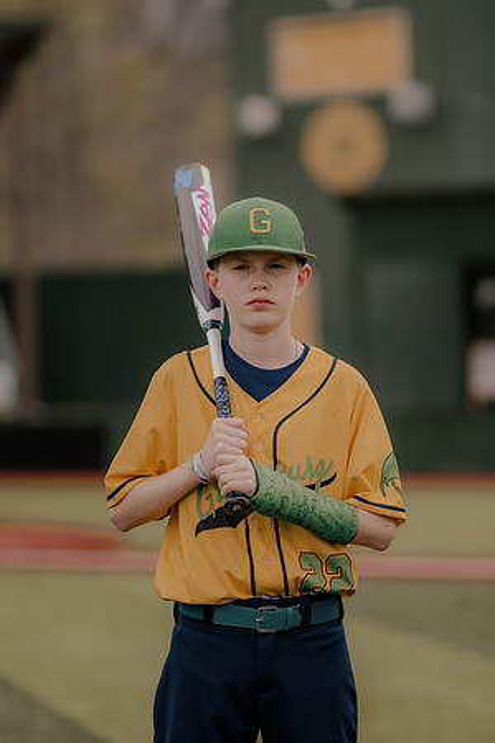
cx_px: 248
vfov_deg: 16.1
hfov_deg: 10.8
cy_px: 372
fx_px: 2619
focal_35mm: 127
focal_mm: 85
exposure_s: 1/1250
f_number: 1.4
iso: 125
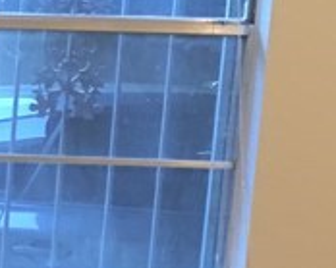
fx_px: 1660
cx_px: -363
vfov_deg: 9.2
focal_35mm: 167
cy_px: 297
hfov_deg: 10.5
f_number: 2.2
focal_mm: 4.15
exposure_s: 1/30
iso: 160
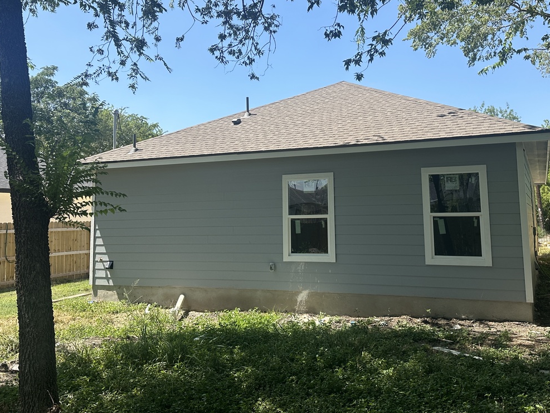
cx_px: 298
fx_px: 556
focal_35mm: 35
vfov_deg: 40.5
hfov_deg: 52.5
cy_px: 157
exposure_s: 1/2591
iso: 80
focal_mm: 6.86
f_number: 1.78
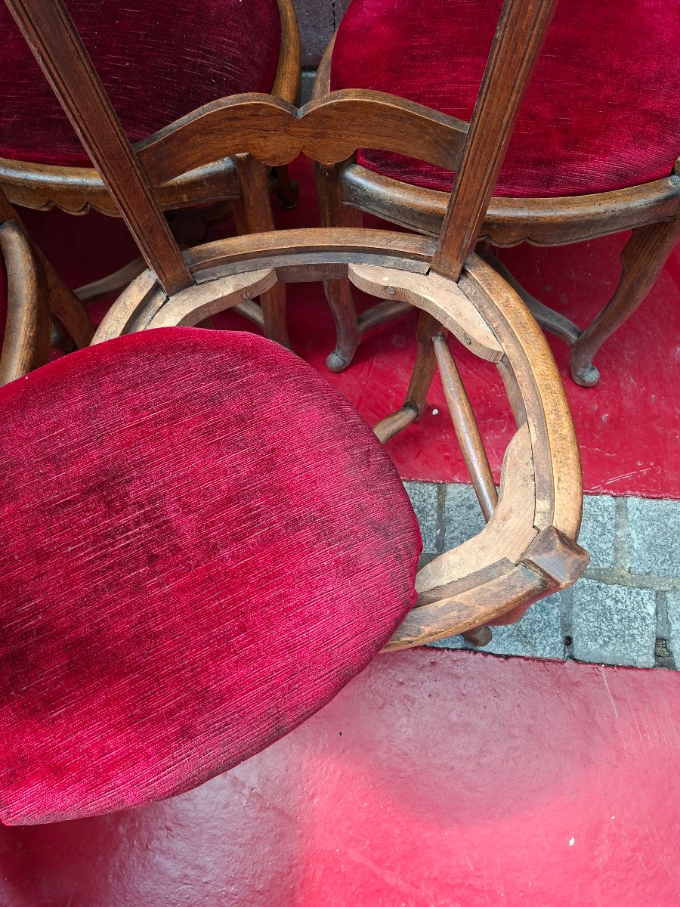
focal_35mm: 23
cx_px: 340
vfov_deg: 73.9
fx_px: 602
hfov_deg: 58.9
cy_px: 454
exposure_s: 1/100
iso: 125
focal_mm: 5.54
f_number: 1.8
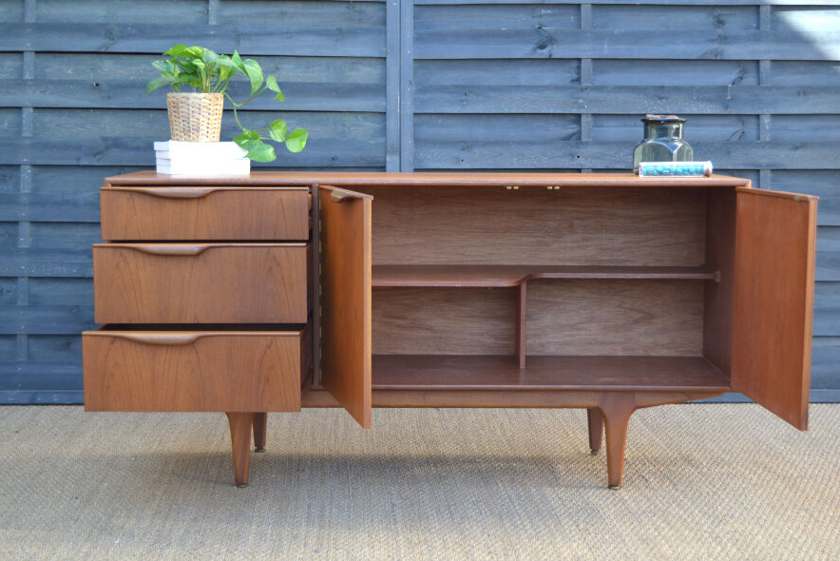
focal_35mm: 58
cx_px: 419
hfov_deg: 34.5
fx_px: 1354
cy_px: 280
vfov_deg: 23.4
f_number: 4.8
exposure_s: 1/125
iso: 220
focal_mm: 38
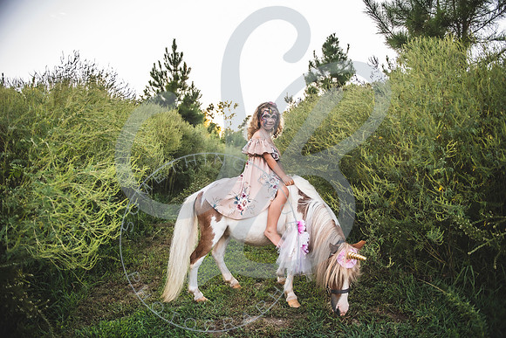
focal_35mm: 24
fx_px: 337
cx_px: 253
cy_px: 169
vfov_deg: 53.2
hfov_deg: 73.7
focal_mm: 24
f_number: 2.8
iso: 100
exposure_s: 1/200
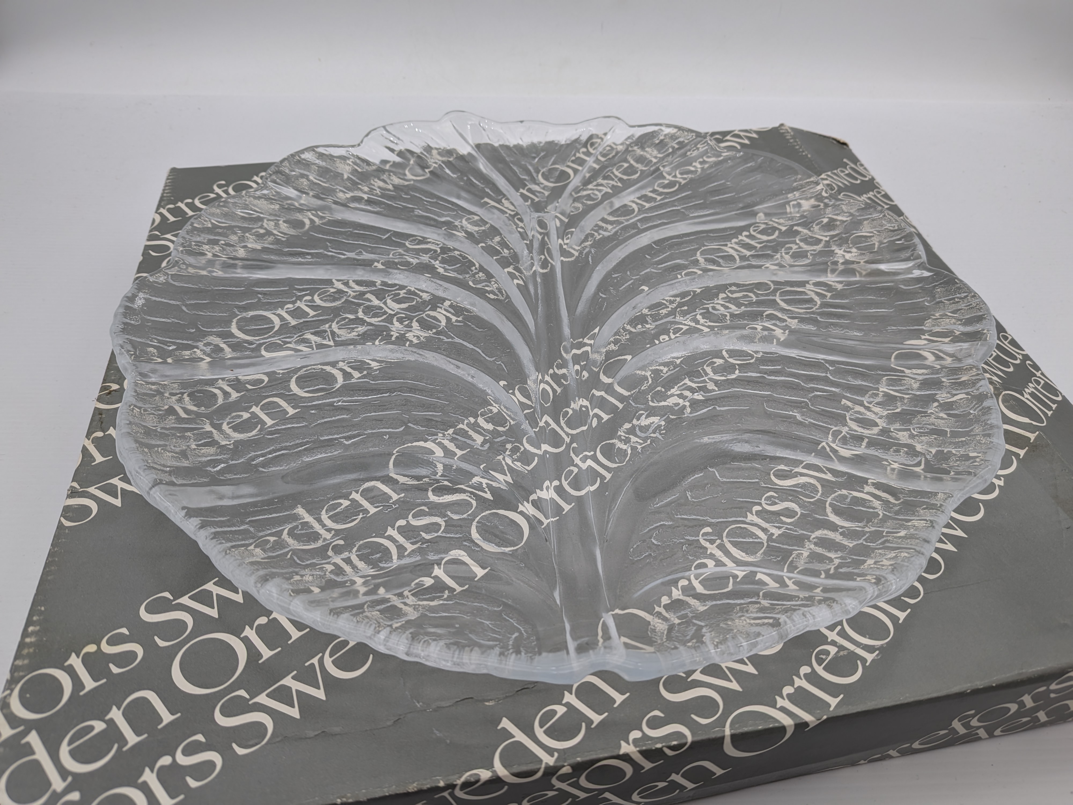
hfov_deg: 71.6
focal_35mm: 24
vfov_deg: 56.8
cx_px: 536
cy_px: 402
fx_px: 744
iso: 40
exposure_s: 1/212
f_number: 1.7
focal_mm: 4.53
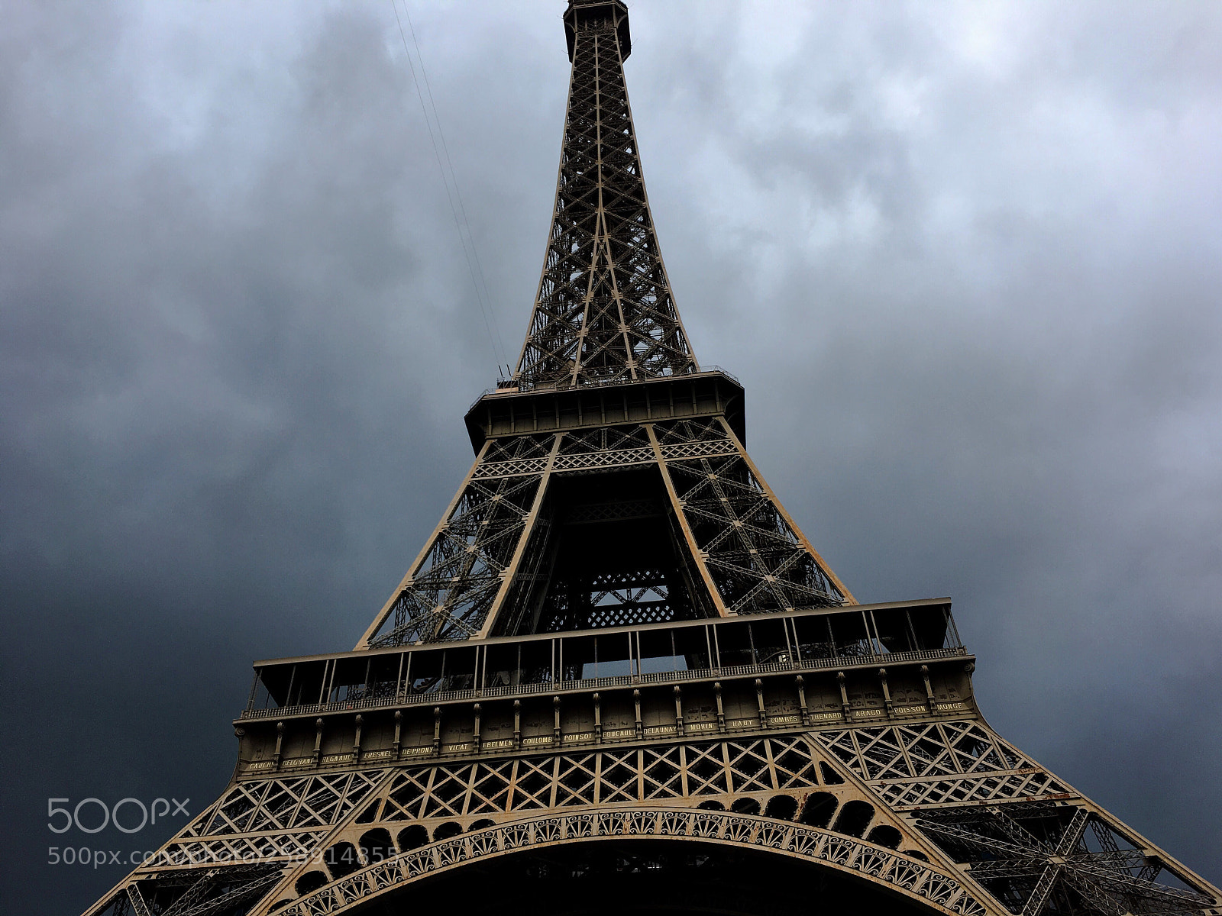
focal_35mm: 29
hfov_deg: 61.7
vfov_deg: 48.2
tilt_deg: +41.7
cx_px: 611
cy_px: 458
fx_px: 1024
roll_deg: +1.9
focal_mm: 4.15
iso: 25
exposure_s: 1/1748
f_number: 2.2
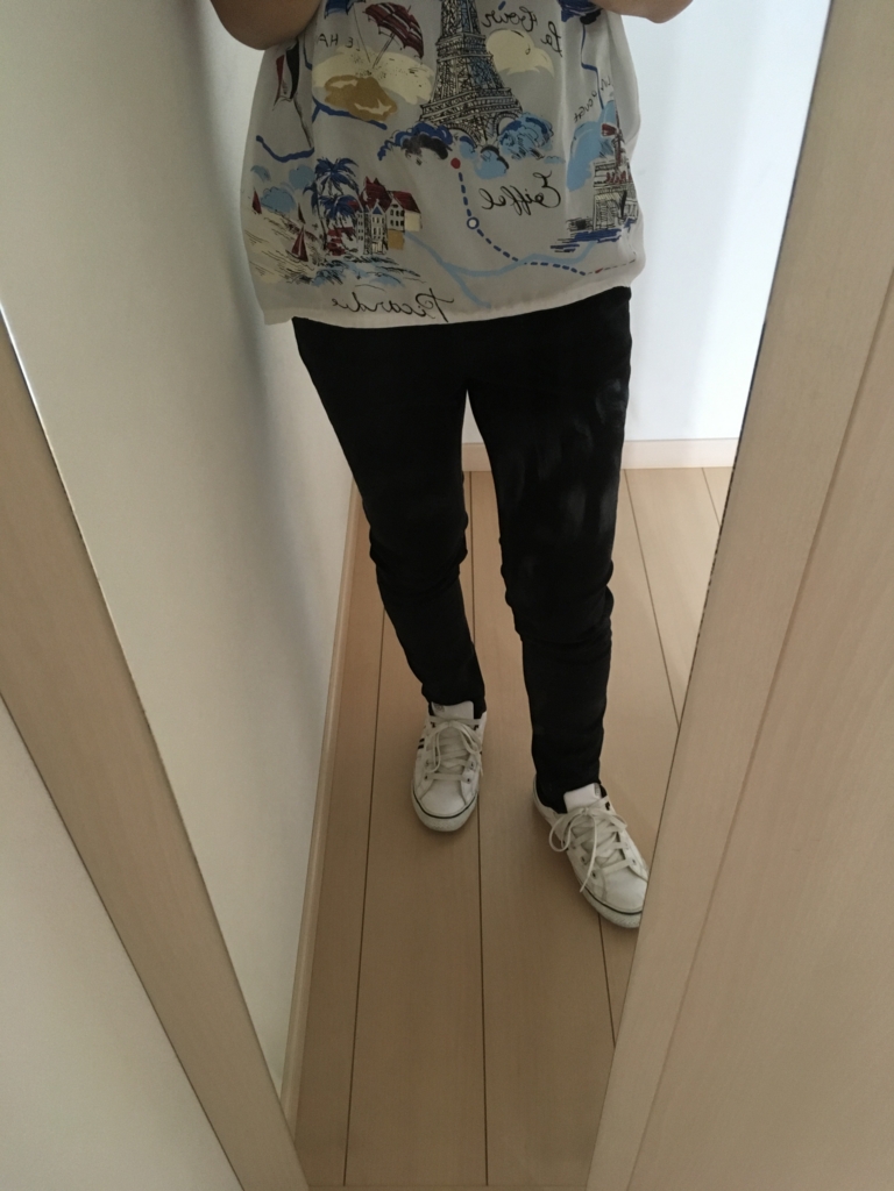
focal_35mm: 29
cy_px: 596
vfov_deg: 61.7
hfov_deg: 48.2
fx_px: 999
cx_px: 447
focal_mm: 4.15
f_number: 2.2
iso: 200
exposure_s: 1/24
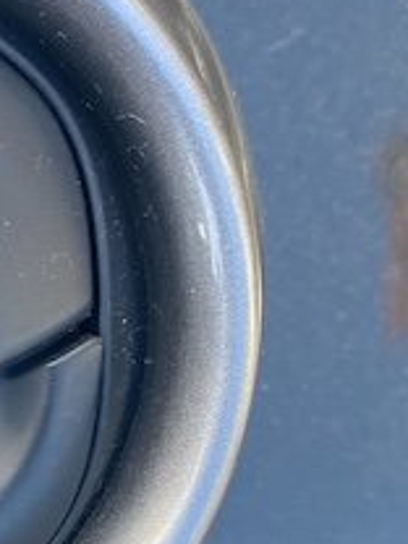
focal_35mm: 80
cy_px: 384
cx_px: -191
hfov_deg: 16.8
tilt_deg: -80.9
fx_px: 1257
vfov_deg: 24.2
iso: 50
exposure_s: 1/121
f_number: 1.8
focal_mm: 4.25
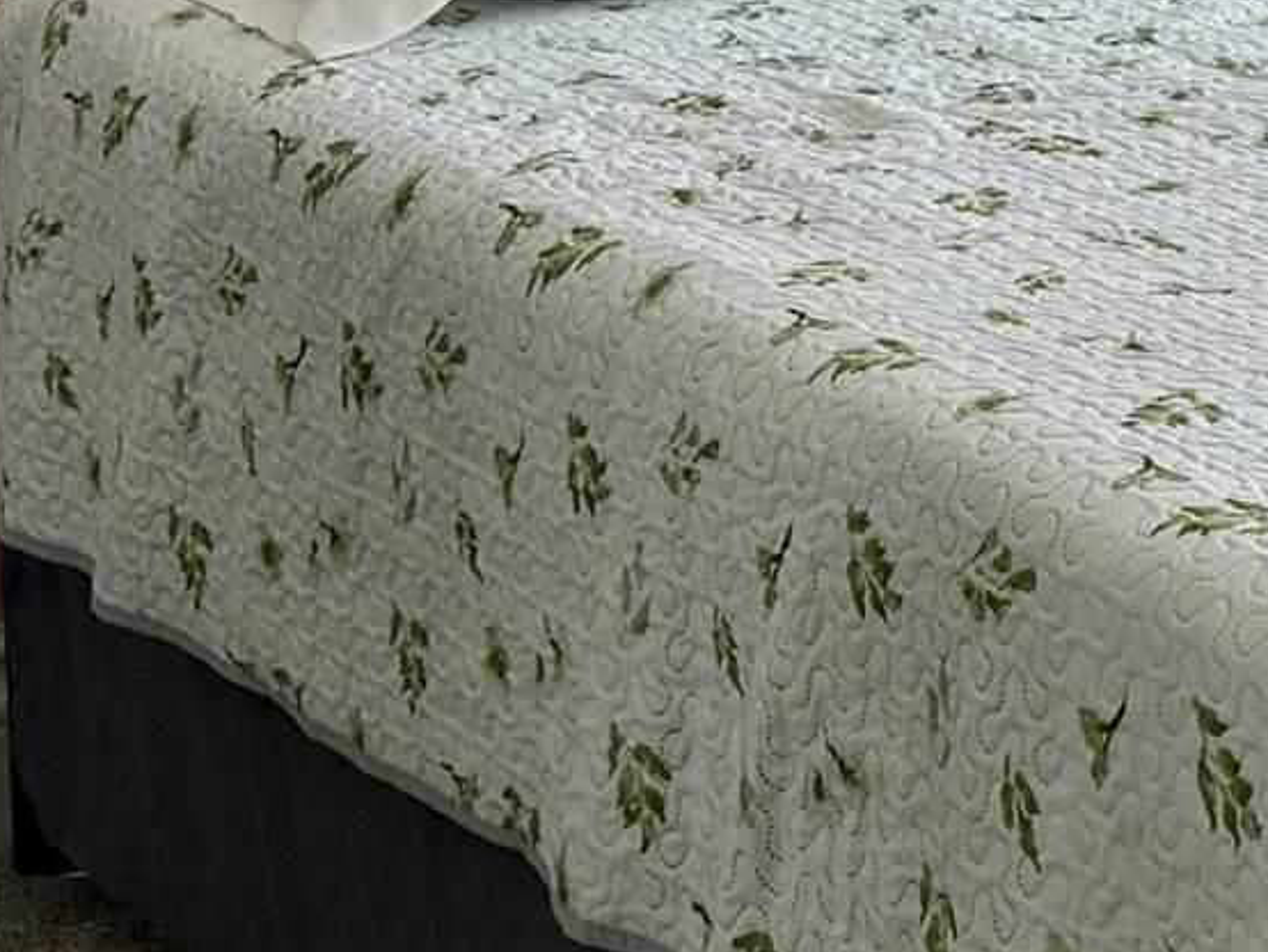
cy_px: -490
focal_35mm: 133
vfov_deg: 10.7
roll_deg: +0.5
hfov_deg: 14.3
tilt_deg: -6.1
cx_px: 1579
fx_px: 4874
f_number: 1.78
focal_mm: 6.76
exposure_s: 1/218
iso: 80
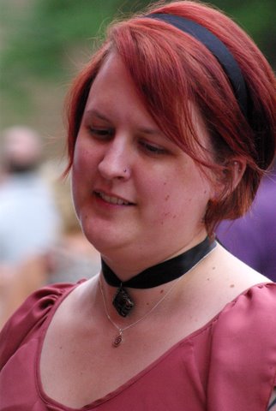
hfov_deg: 4.6
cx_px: 138
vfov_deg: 6.9
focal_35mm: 300
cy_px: 206
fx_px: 3435
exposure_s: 1/350
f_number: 6.7
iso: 1600
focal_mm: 200
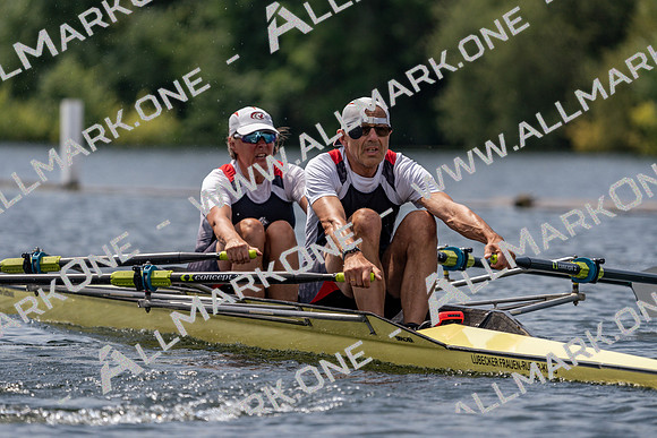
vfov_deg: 3.6
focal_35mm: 379
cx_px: 328
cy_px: 219
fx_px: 6918
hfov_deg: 5.4
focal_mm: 379
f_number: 6.3
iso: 200
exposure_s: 1/1600
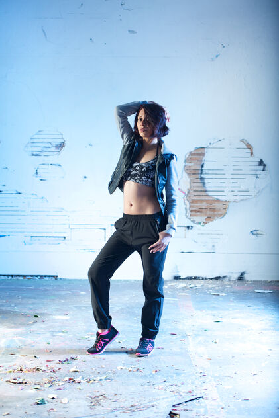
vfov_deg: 28.9
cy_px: 209
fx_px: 814
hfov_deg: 19.4
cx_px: 140
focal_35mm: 70
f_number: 3.2
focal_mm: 70
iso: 400
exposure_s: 1/250
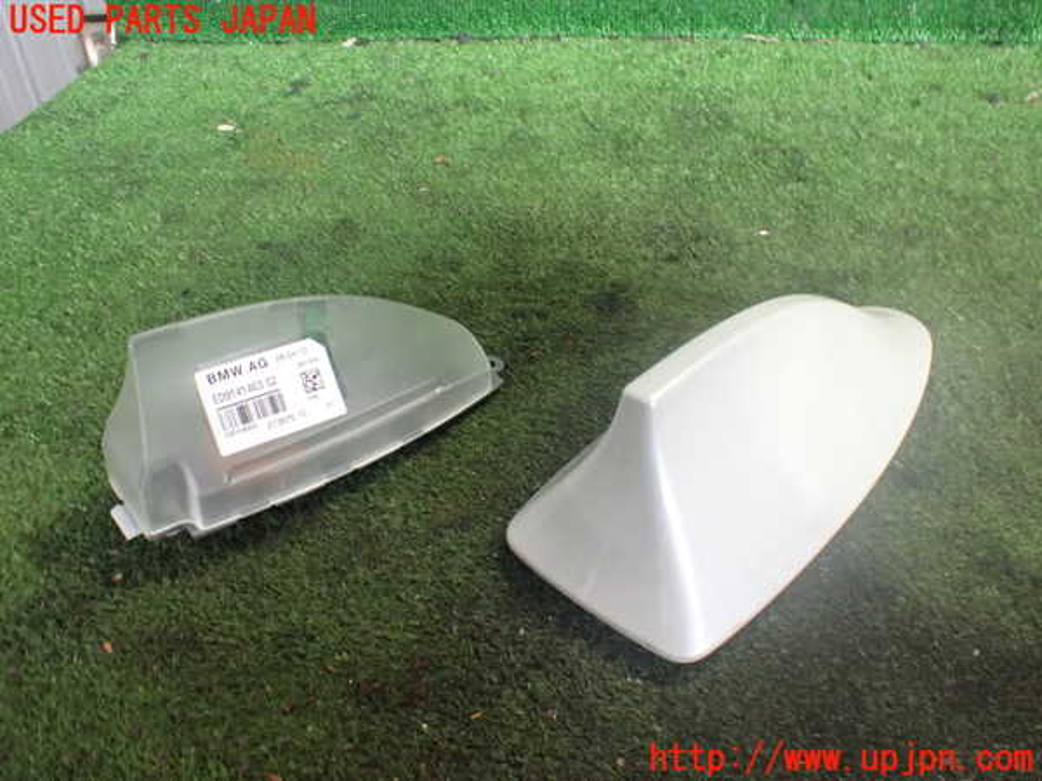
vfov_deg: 46.8
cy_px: 390
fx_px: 903
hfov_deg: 60.0
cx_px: 521
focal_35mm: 30
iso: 800
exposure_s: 1/100
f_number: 2.3
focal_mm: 5.4
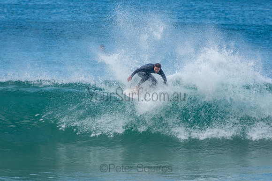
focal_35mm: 600
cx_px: 136
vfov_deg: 2.3
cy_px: 90
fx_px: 4534
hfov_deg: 3.4
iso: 280
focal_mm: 400
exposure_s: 1/1250
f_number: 5.6
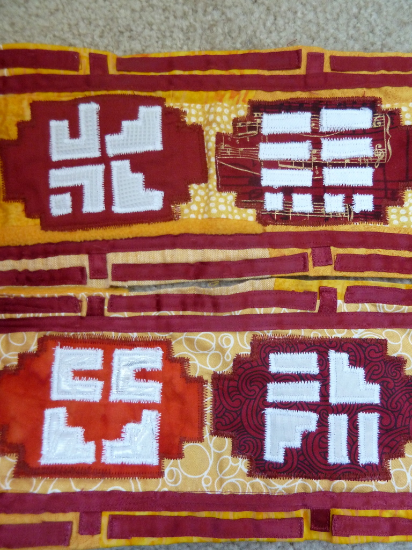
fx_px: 397
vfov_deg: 69.4
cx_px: 206
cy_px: 275
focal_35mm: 25
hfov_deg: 54.9
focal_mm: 4.1
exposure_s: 1/15
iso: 400
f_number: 3.3
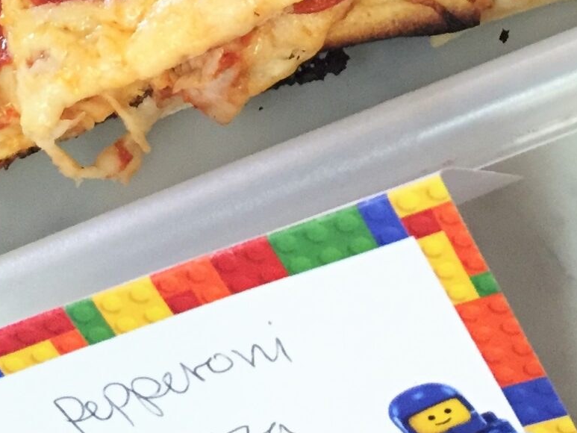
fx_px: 1600
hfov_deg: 20.4
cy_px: -236
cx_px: 300
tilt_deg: -45.4
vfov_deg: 14.3
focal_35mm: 96
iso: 200
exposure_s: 1/30
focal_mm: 4.15
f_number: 2.2
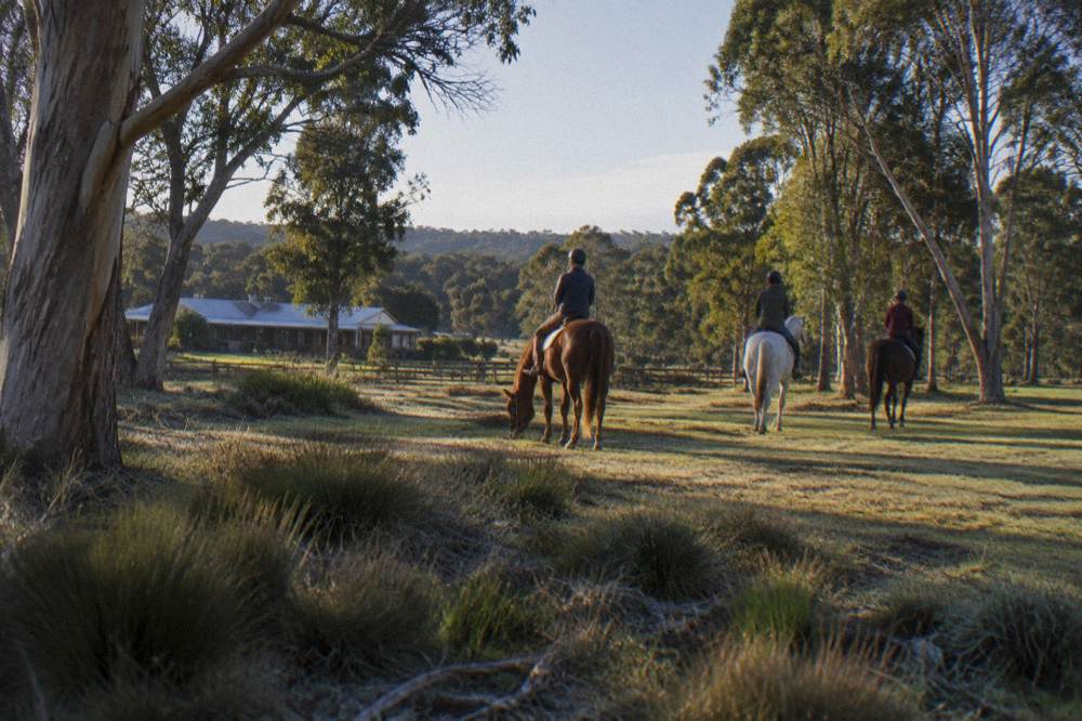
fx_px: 1052
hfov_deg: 54.5
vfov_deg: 37.8
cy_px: 360
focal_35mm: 35
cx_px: 541
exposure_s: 1/400
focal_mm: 35
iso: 640
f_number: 7.1
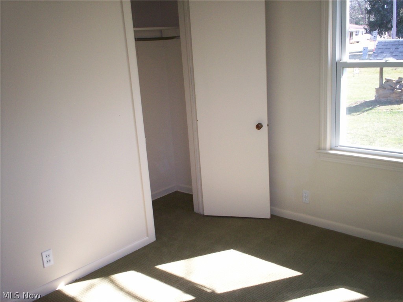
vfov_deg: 39.7
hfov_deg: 51.4
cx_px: 202
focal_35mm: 36
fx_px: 419
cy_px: 151
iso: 140
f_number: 4.5
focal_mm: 6
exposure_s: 1/60
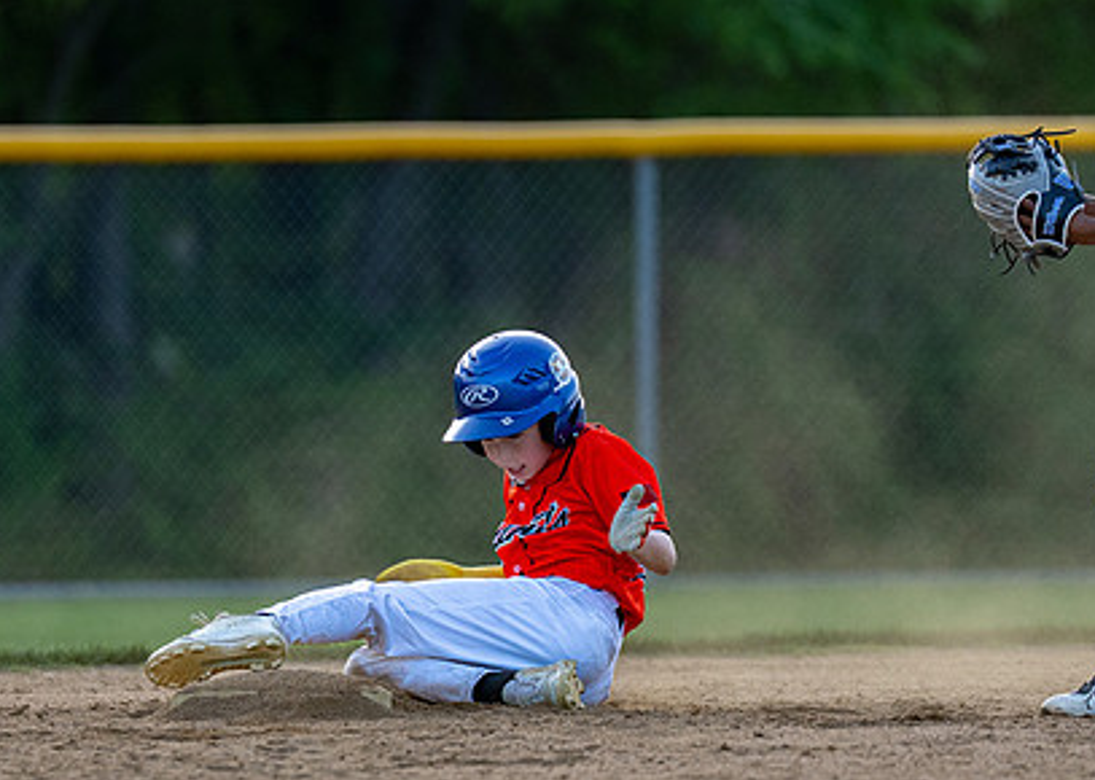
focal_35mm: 547
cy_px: 439
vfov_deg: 2.6
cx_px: 482
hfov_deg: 3.7
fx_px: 16997
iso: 500
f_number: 2.8
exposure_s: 1/2000
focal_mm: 200
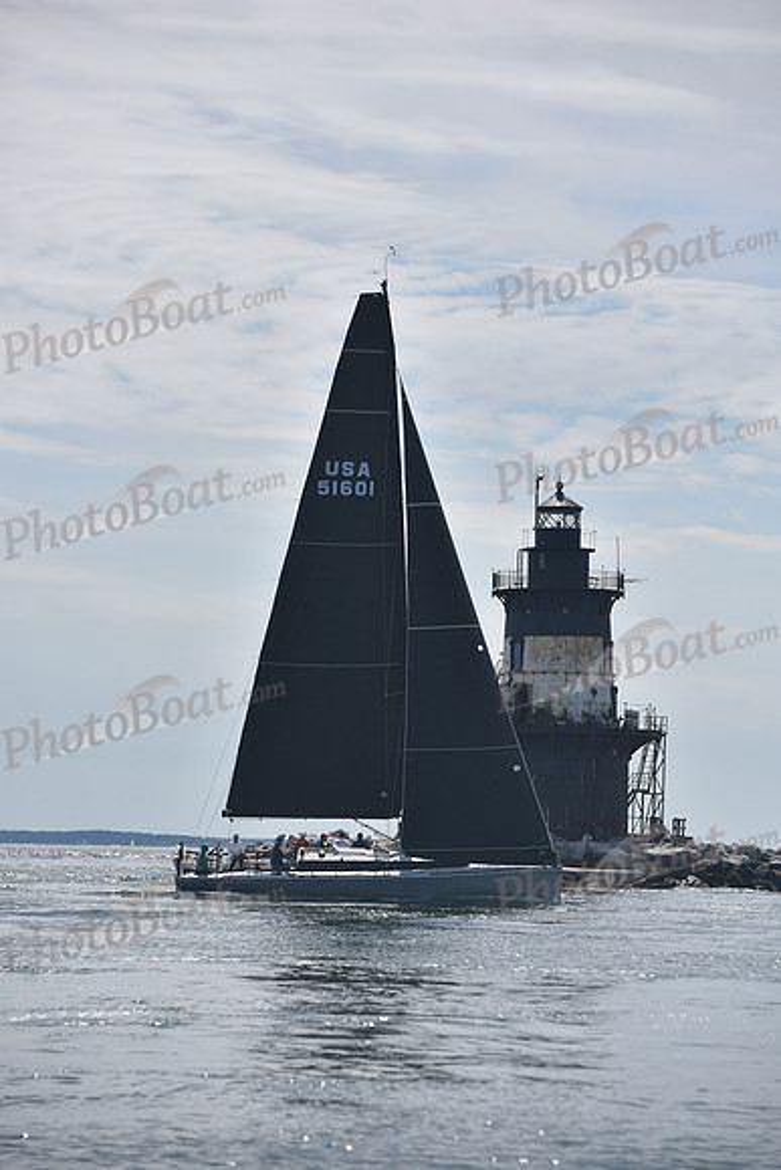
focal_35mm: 160
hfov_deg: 8.6
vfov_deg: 12.8
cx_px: 390
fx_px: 5203
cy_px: 585
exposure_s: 1/1250
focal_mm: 160
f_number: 5.6
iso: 250
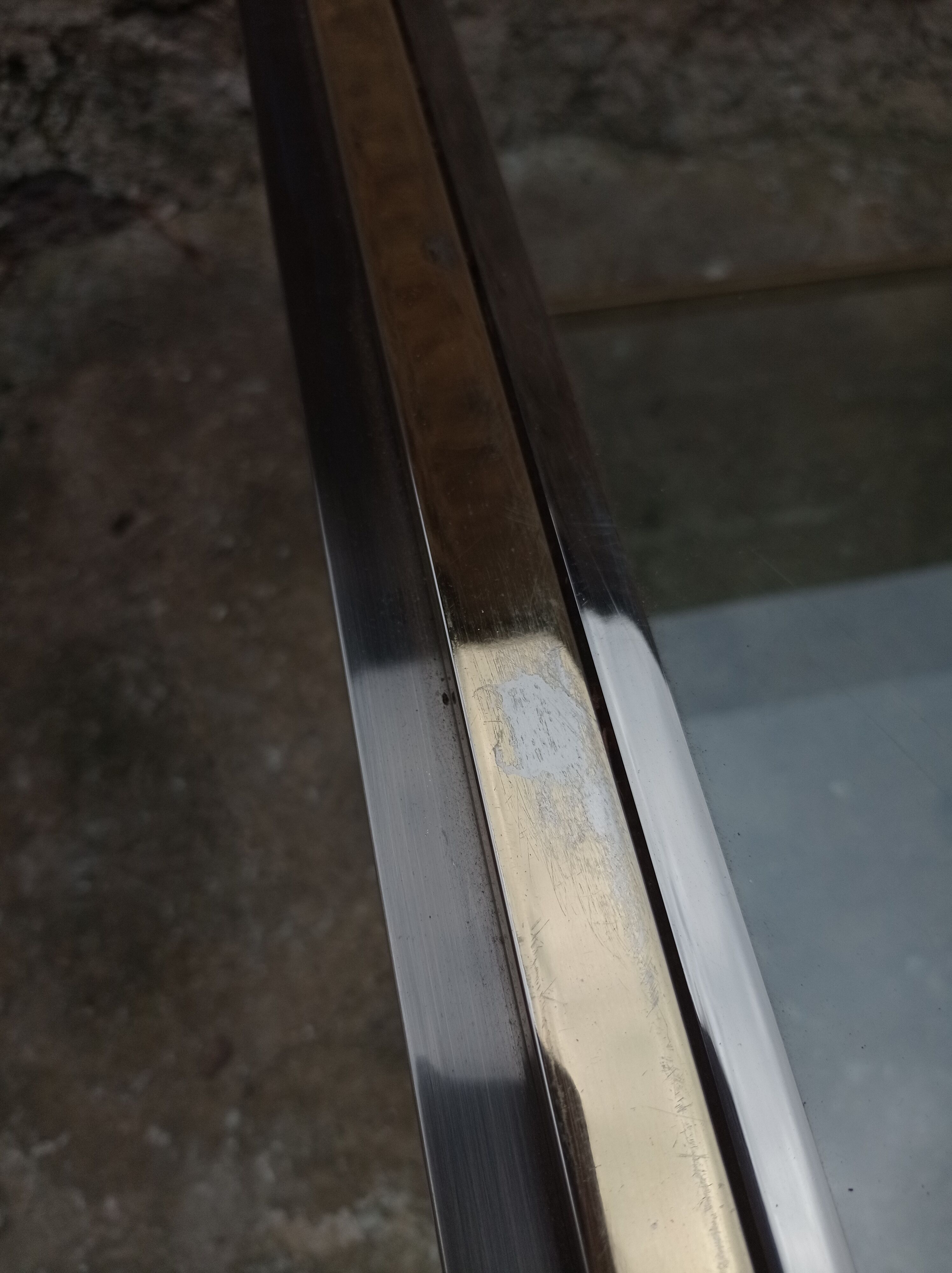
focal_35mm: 28
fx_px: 1028
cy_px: 636
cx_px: 476
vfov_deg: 63.5
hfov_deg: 49.7
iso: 104
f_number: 1.79
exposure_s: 1/5208
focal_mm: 4.7
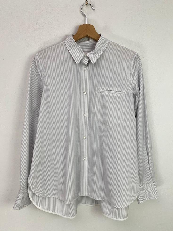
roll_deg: -0.7
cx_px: 86
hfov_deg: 53.1
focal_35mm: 26
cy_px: 116
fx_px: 173
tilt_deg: -7.6
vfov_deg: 67.3
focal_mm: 4.25
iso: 32
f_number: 1.8
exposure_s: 1/114
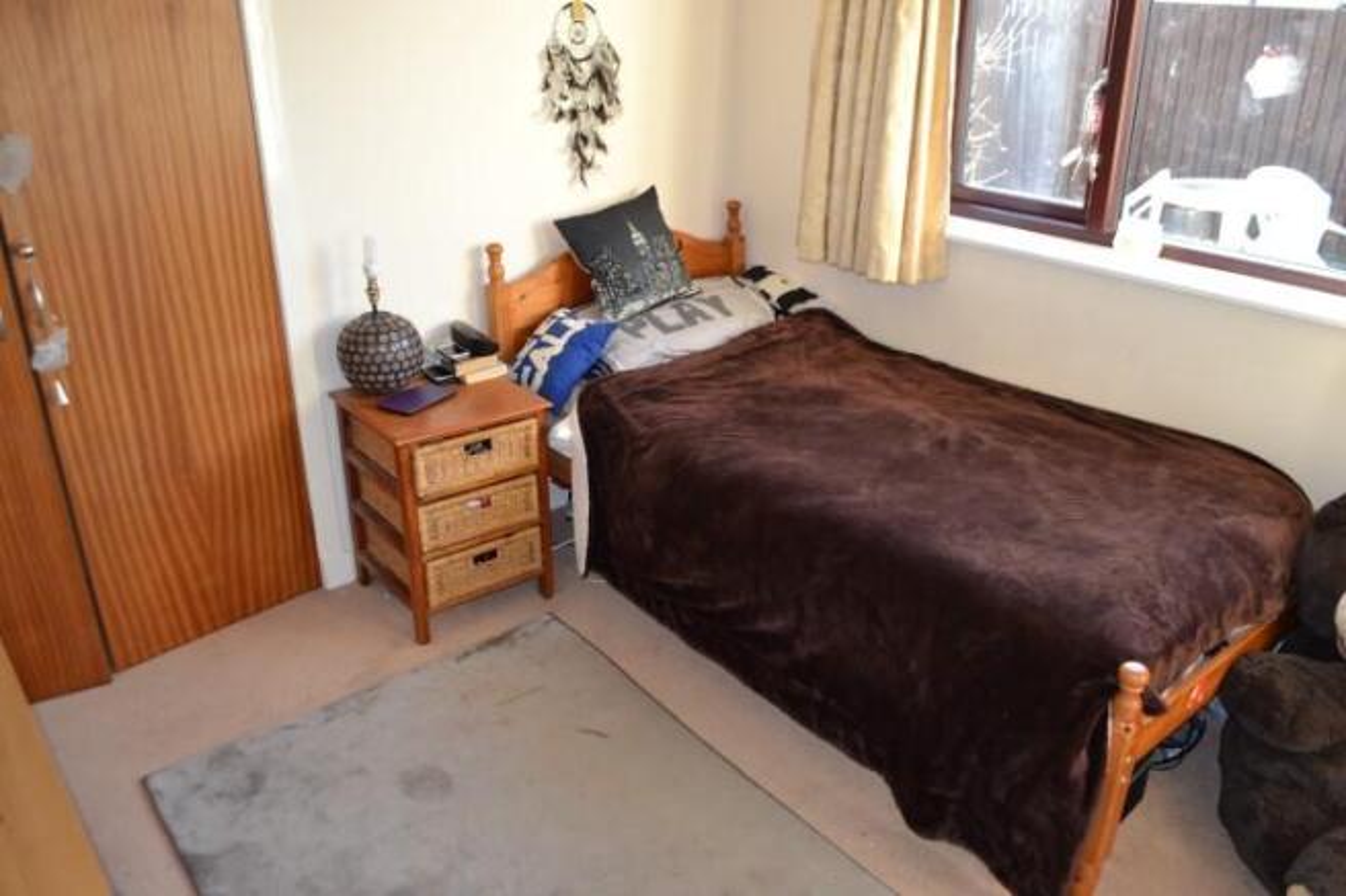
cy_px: 448
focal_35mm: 27
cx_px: 673
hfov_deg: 67.4
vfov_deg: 47.9
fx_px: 1009
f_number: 3.5
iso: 400
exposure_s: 1/60
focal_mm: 18
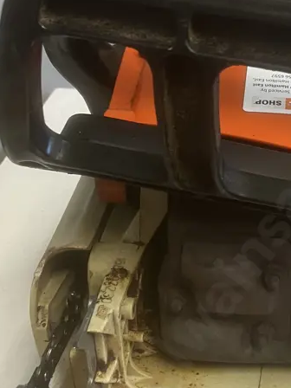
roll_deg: -0.2
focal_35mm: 64
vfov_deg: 30.2
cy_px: 239
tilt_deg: -37.5
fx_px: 717
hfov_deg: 22.3
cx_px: 267
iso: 80
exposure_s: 1/50
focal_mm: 3.99
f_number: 1.8
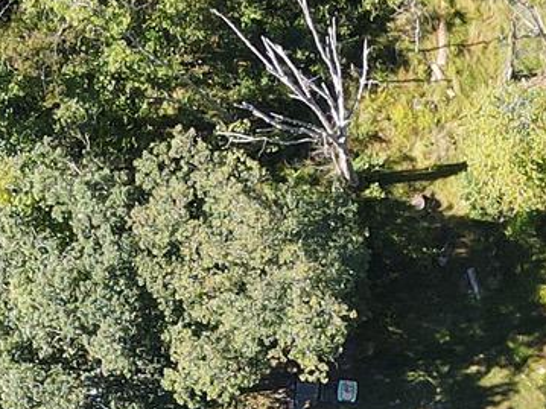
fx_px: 2160
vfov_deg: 10.4
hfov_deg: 14.4
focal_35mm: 137
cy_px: 620
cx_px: 286
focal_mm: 4.5
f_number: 2.8
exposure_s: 1/180
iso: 100
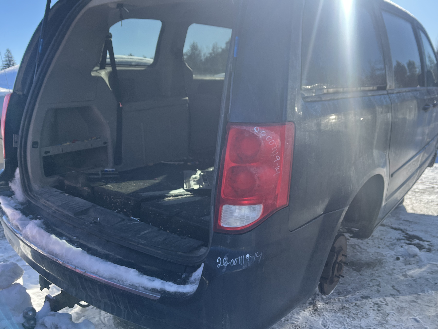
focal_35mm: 29
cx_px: 241
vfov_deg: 48.2
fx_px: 367
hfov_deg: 61.5
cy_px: 164
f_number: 1.6
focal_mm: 5.1
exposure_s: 1/1580
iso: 50
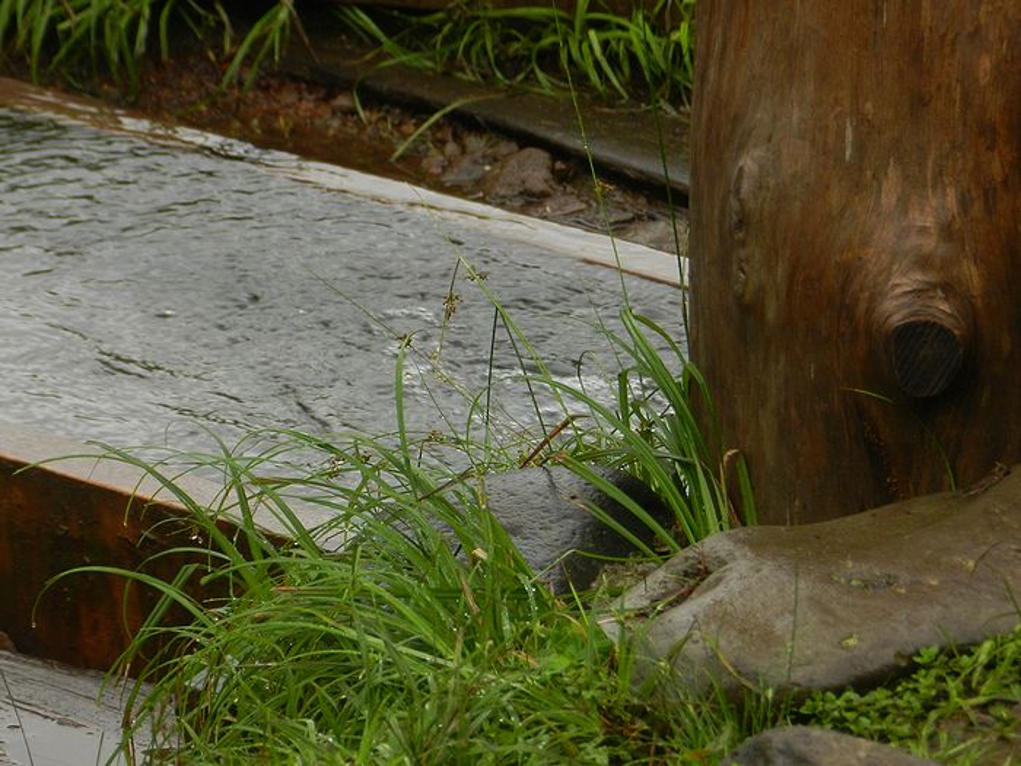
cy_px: 383
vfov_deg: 4.0
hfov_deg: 5.3
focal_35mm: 372
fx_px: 10972
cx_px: 510
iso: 200
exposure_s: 1/80
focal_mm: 66.1
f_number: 5.6
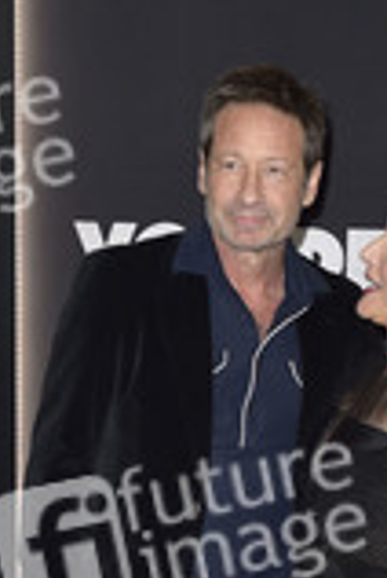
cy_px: 713
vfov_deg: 18.2
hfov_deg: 12.9
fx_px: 1702
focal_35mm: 106
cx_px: 287
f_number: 6.3
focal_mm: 42
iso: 500
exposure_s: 1/250
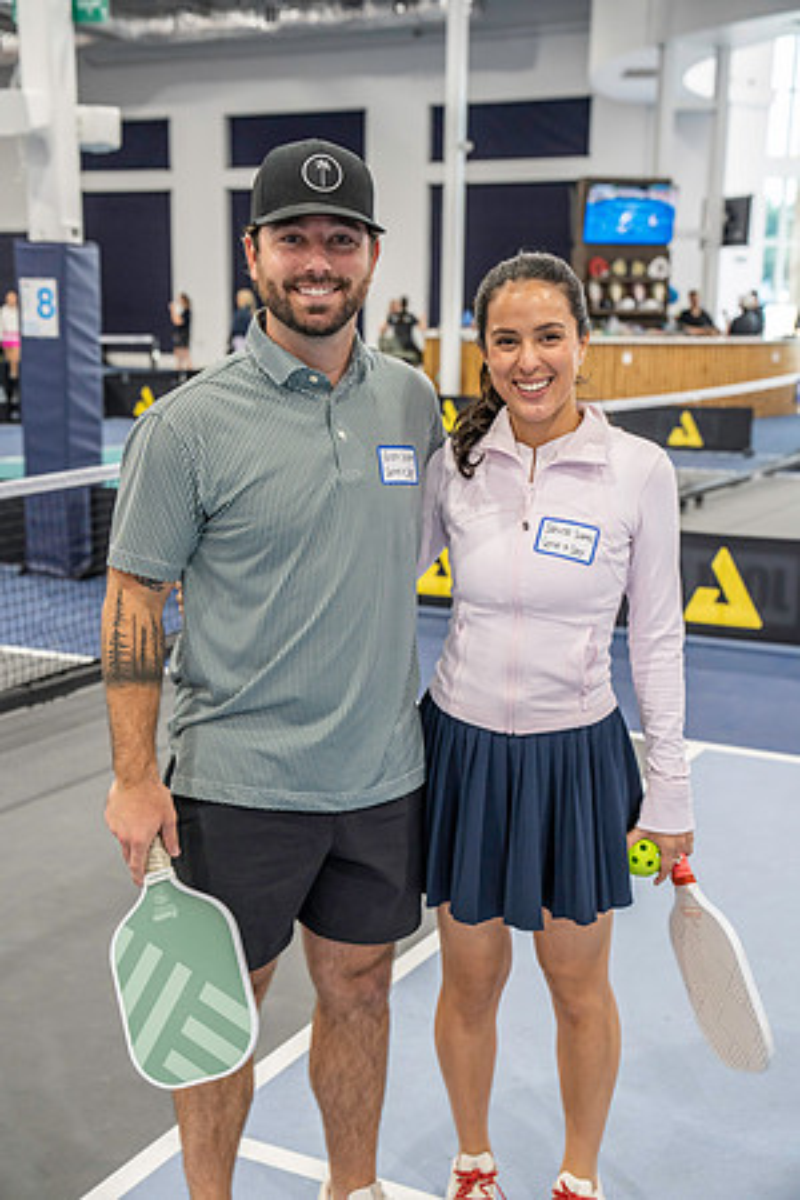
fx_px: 1600
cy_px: 600
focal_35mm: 48
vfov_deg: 41.1
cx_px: 400
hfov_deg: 28.1
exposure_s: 1/160
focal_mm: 48
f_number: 4
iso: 2000
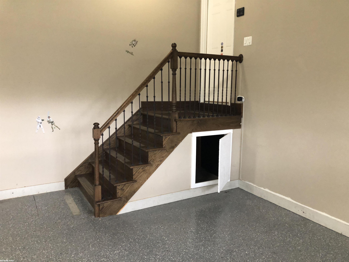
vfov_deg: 49.7
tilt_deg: -8.2
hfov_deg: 63.4
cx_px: 174
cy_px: 131
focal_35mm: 28
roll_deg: +0.3
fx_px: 282
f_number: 1.8
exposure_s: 1/60
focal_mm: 3.99
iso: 250
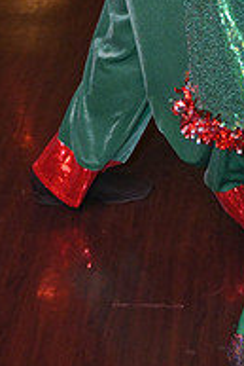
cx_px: 181
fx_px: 1522
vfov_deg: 13.0
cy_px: -171
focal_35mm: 150
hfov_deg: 9.2
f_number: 4
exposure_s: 1/100
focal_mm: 50
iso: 4000
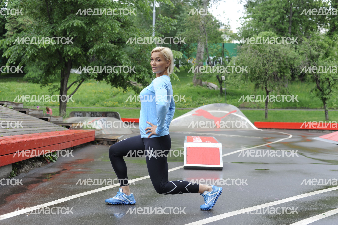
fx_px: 469
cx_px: 169
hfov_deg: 39.6
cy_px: 112
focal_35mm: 50
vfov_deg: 27.0
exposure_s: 1/400
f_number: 4.5
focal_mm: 50
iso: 400
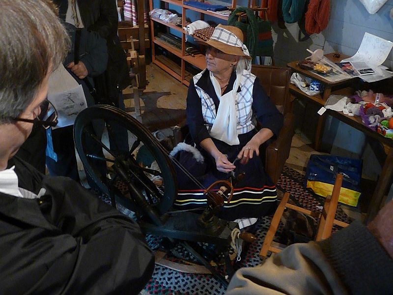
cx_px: 196
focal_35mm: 28
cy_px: 148
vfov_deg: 49.7
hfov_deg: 63.4
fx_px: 318
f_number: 3.3
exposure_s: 1/25
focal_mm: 4.7
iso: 800
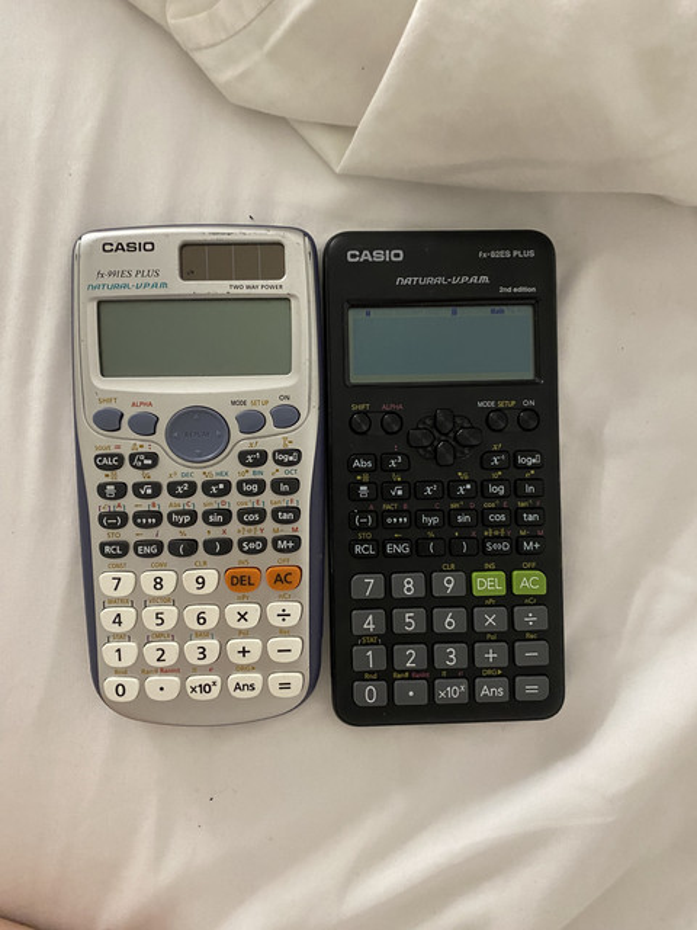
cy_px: 465
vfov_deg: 67.3
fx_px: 698
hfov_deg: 53.1
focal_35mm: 26
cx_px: 348
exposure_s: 1/34
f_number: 1.8
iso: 500
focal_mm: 4.25
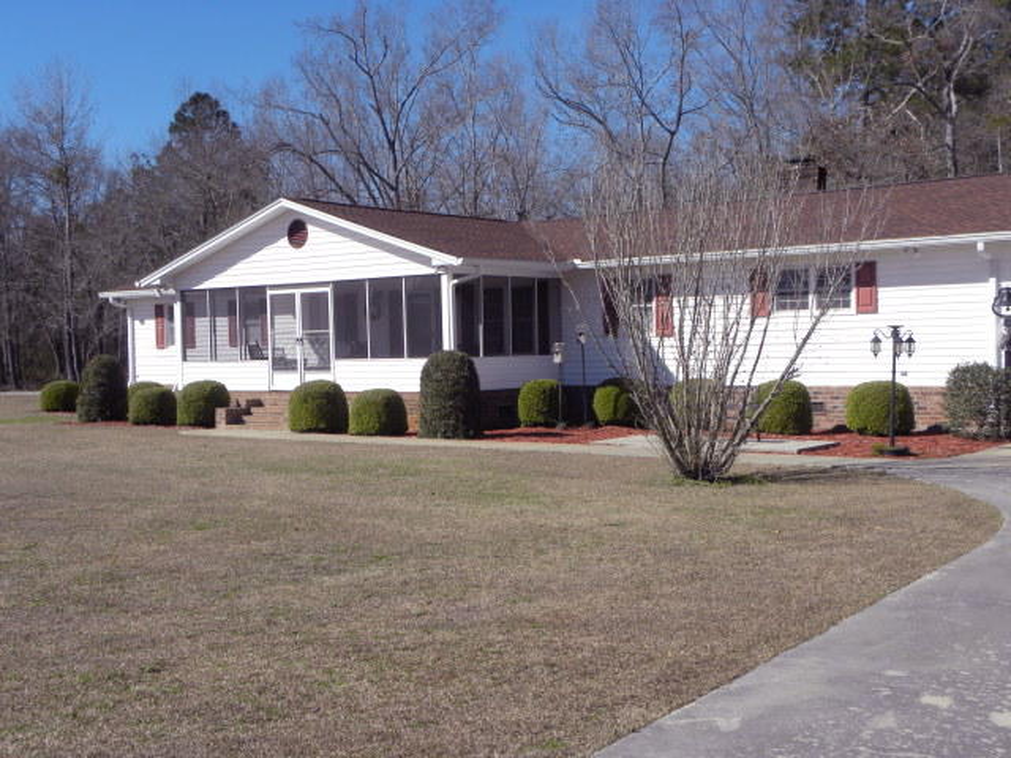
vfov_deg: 31.5
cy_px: 379
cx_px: 506
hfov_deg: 41.2
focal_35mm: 46
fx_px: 1343
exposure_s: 1/372
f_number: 5.6
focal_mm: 8.2
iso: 64
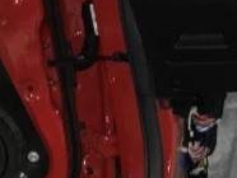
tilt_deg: -27.7
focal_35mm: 154
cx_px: 571
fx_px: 1056
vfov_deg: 9.3
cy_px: 301
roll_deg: +0.0
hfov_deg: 10.9
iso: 80
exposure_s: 1/17
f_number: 1.8
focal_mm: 3.99
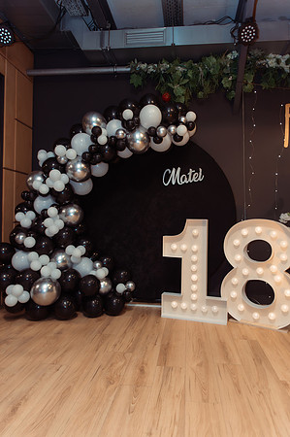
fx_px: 291
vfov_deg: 73.8
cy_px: 218
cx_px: 145
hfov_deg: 53.0
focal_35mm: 24
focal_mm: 24
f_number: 3.2
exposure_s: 1/125
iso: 1250
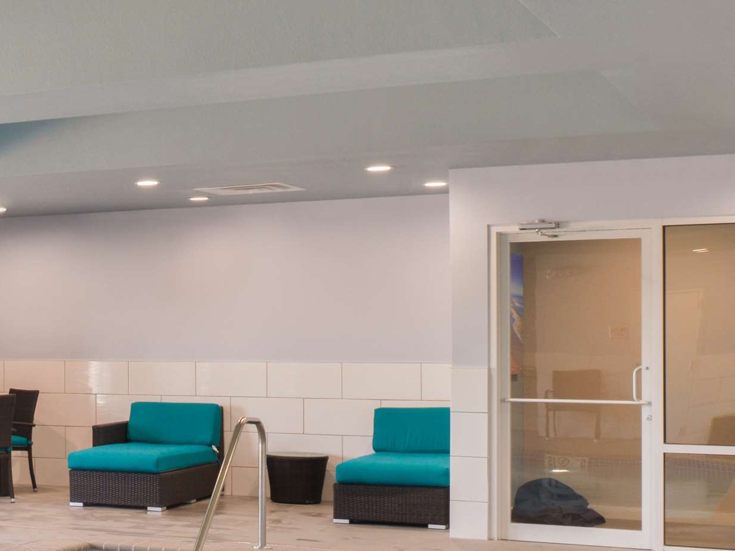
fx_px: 1529
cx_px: -397
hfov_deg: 22.0
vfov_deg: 19.5
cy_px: 617
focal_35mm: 72
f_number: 13
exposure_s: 1/10
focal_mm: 24
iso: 640
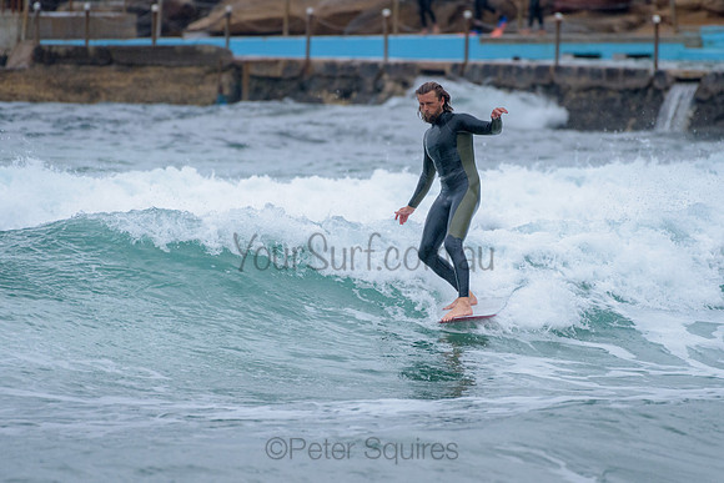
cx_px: 401
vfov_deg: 2.2
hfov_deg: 3.4
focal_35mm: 613
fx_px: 12335
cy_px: 253
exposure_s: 1/2000
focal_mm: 500
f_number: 5.6
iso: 1250
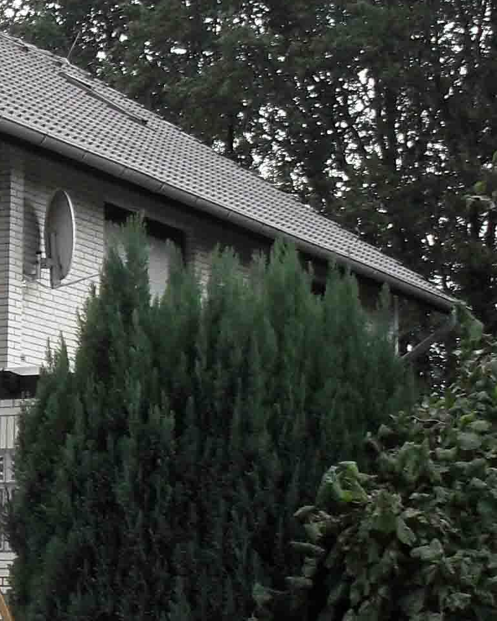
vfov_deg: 14.8
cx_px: -358
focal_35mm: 130
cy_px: 445
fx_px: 2391
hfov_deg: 11.2
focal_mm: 6.3
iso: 100
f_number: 3.2
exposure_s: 1/500
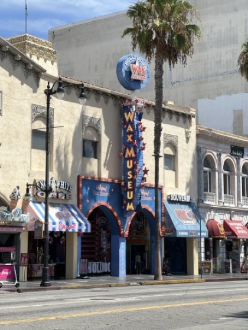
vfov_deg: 25.3
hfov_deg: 19.1
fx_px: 736
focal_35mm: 77
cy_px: 165
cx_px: 124
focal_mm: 9
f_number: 2.8
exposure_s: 1/457
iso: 20
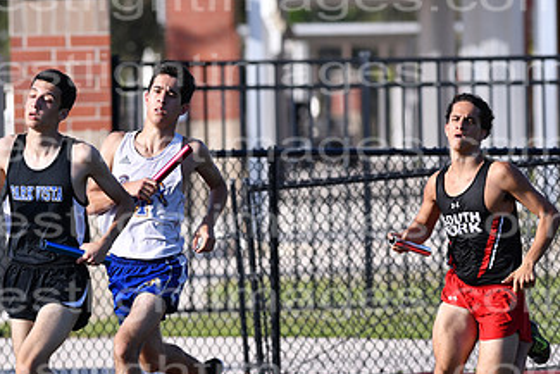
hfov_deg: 2.6
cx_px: 186
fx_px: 12480
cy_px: 263
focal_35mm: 802
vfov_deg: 1.7
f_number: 5.6
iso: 320
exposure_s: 1/1600
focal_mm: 300
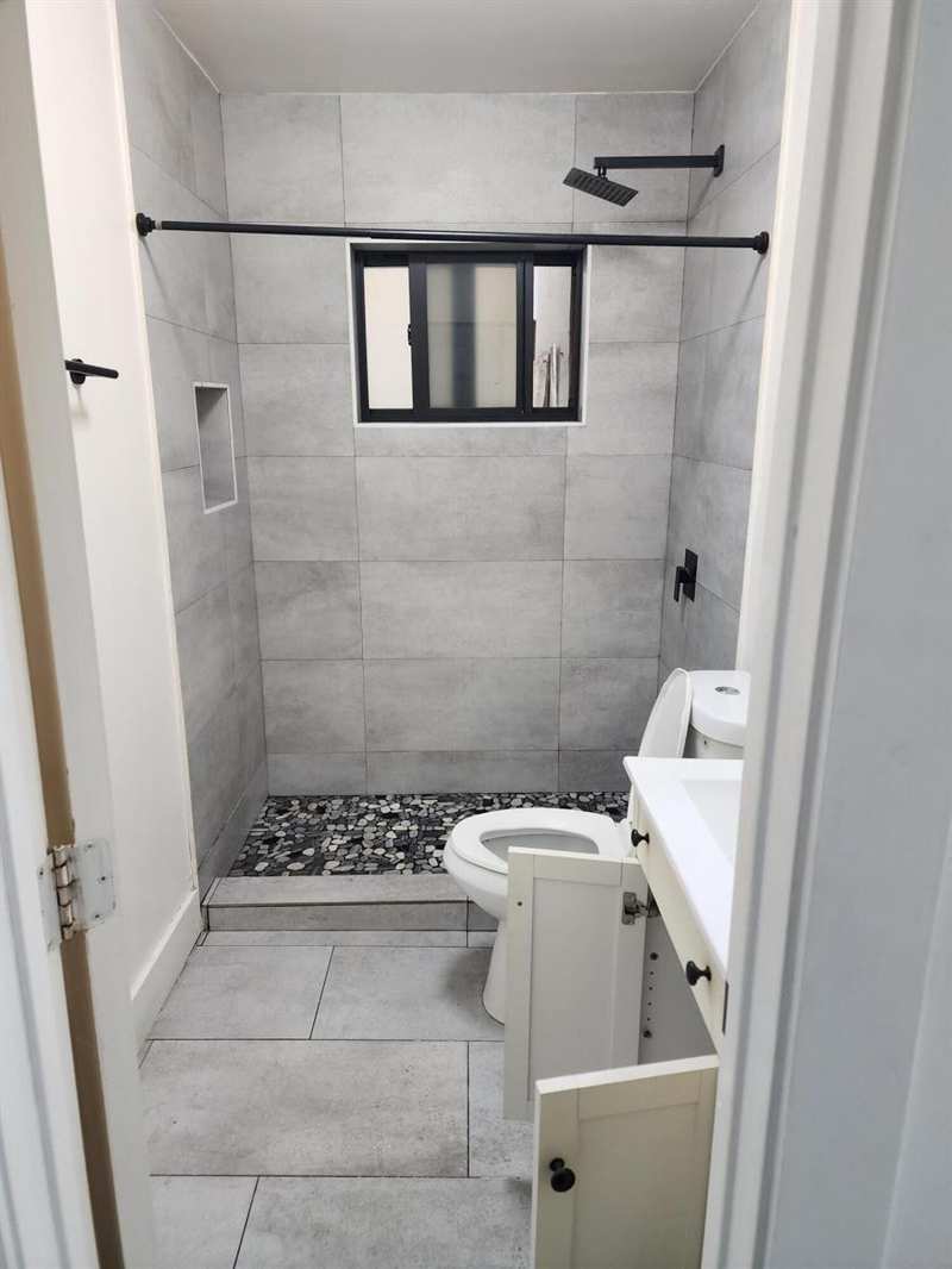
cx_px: 476
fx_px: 843
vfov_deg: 73.9
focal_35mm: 23
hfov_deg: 58.9
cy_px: 634
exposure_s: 1/120
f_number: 1.8
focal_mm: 6.4
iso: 320
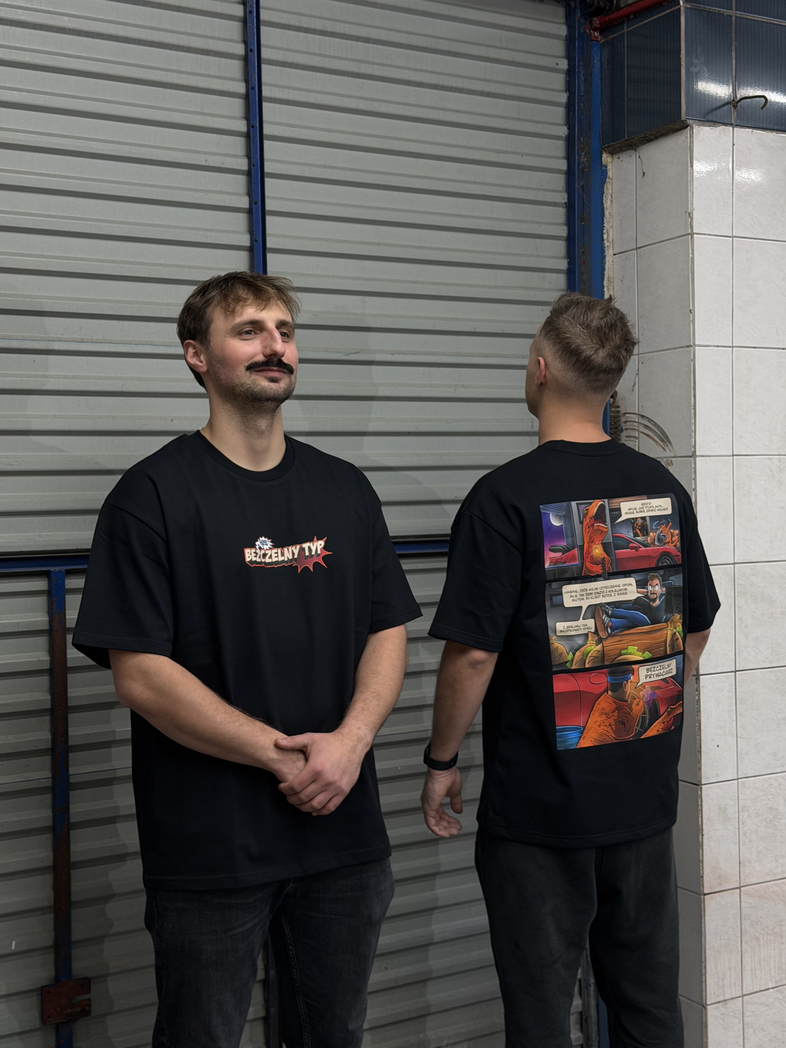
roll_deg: +1.4
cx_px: 393
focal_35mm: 48
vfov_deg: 39.7
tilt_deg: -1.7
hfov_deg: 30.3
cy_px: 524
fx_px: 1453
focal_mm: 6.76
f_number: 1.78
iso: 50
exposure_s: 1/121
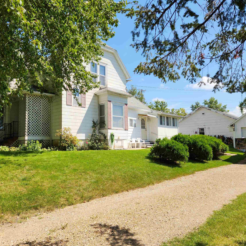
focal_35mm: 28
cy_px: 125
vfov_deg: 57.3
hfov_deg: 57.3
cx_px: 119
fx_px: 225
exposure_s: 1/1286
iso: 20
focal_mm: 5.4
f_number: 1.8
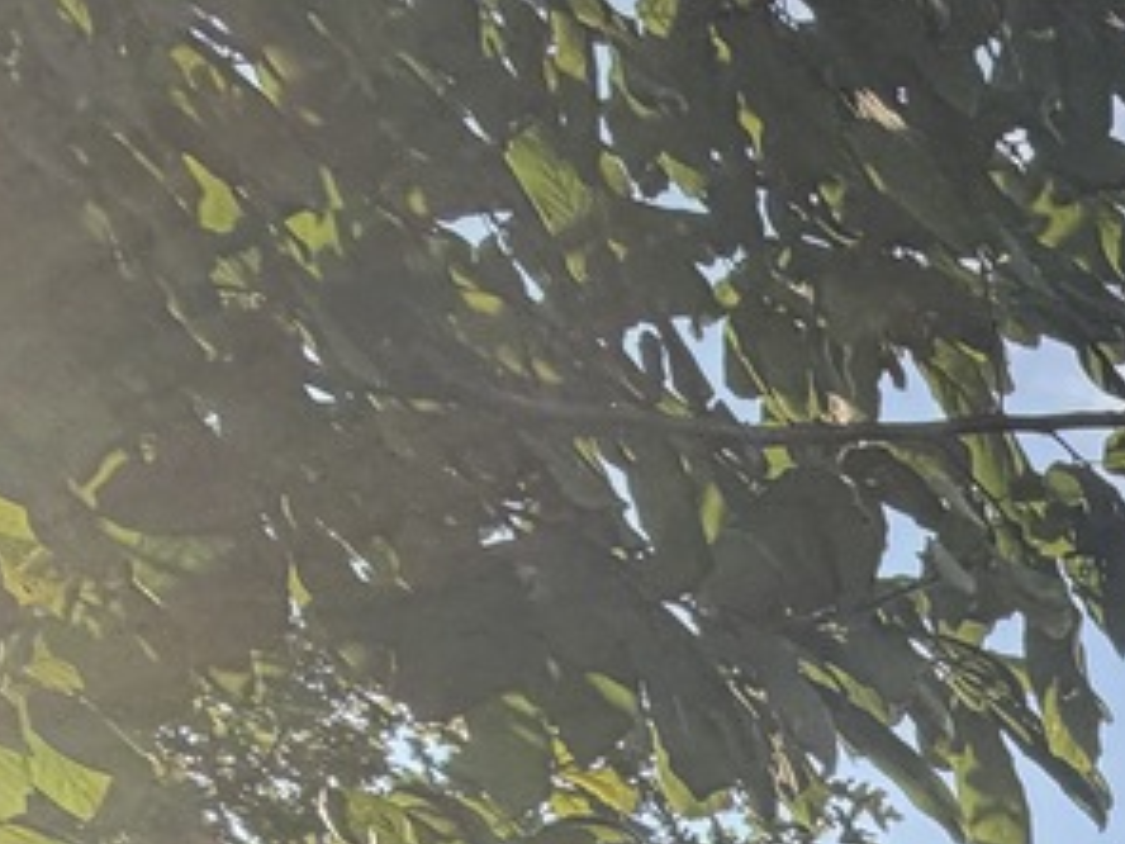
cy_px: 2049
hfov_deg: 17.9
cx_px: 2337
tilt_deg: -4.9
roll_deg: +0.0
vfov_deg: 14.2
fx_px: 2210
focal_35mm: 68
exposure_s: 1/535
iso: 40
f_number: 2.2
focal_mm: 2.22
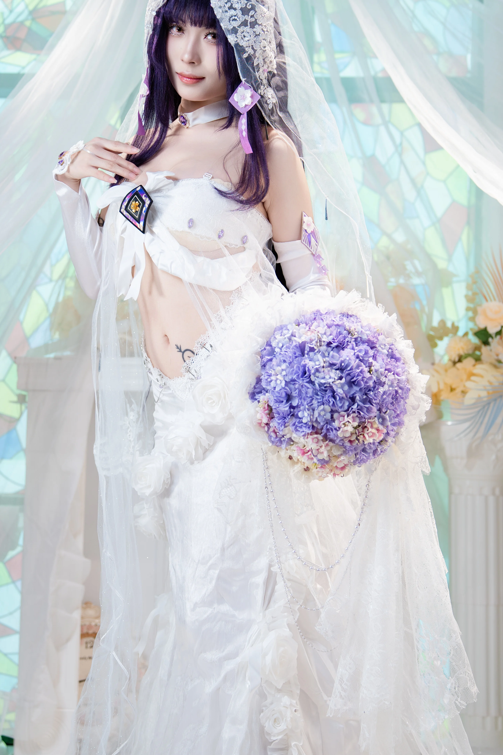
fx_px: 1404
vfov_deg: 30.0
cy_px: 333
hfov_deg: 20.3
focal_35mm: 67
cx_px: 185
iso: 100
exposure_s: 1/125
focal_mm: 42
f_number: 2.8
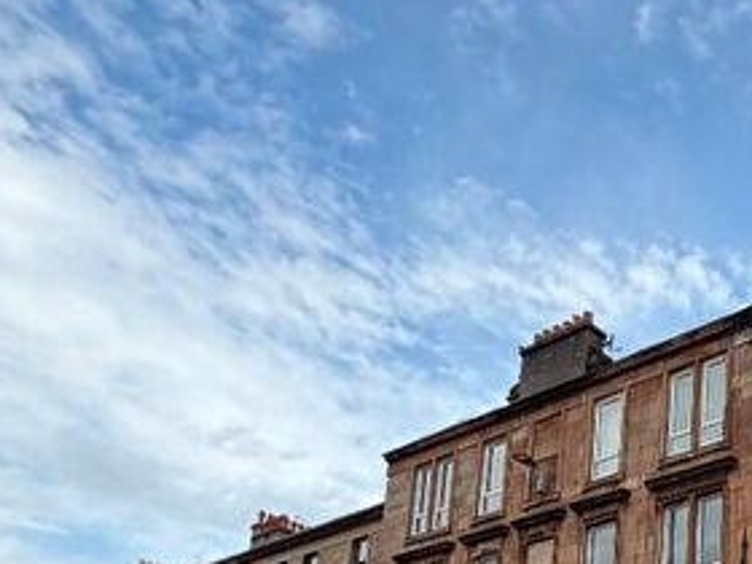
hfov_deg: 41.8
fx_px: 760
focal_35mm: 35
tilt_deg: +10.9
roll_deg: -1.4
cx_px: 827
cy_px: 590
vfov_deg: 35.9
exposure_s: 1/770
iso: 25
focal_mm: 2.22
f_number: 2.2
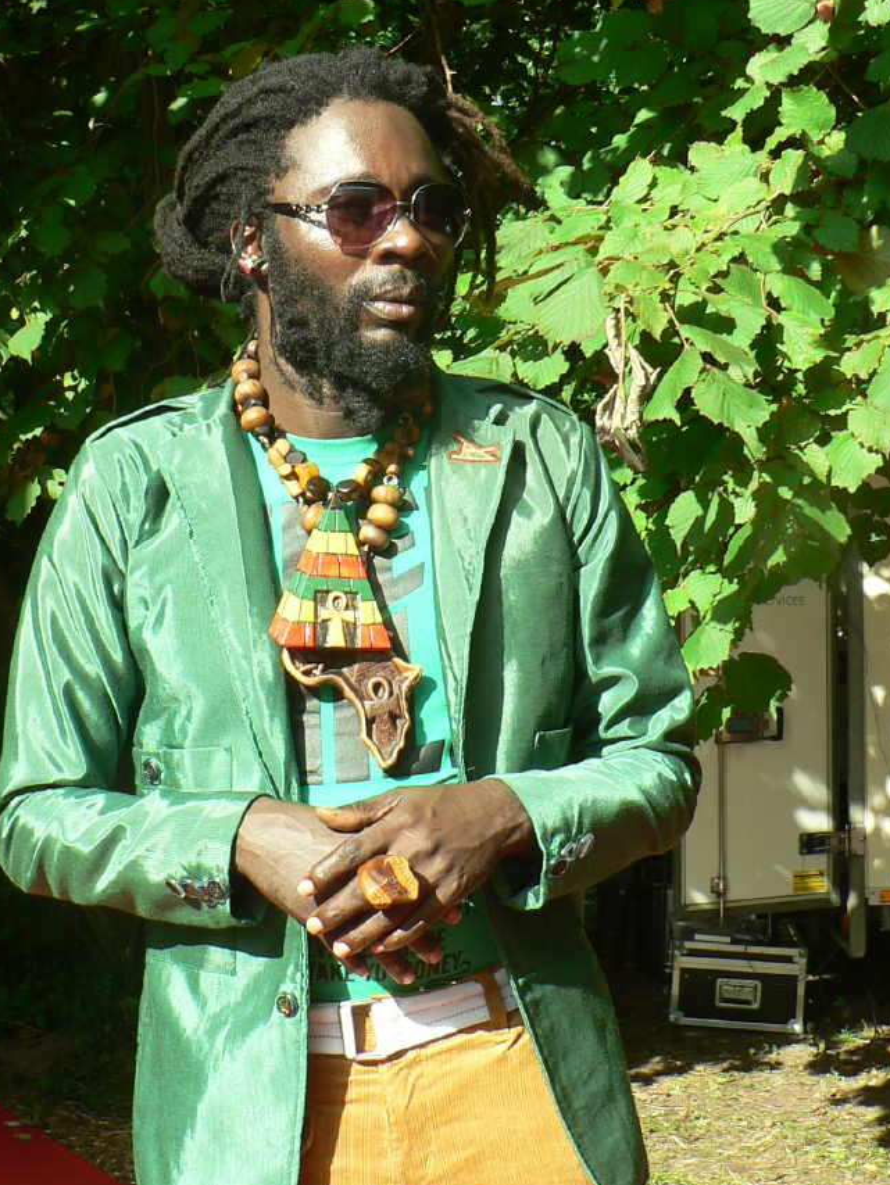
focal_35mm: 41
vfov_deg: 45.6
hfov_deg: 35.1
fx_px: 1405
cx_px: 463
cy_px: 679
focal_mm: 6
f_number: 4
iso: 64
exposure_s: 1/100
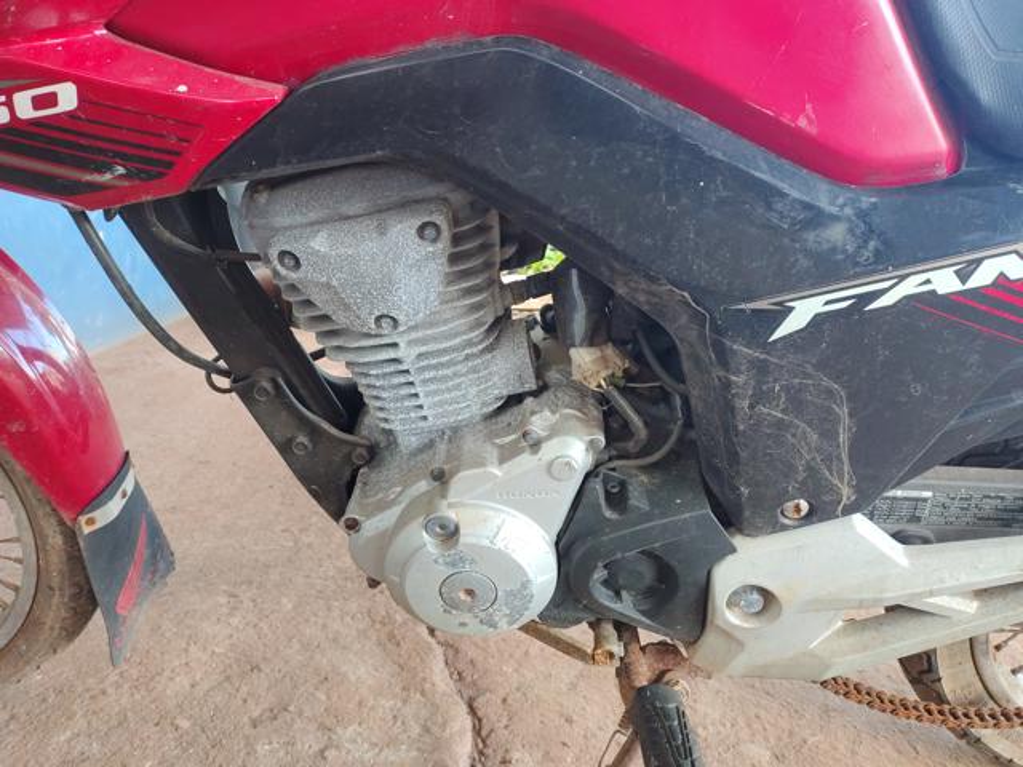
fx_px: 739
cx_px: 512
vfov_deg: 54.9
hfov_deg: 69.4
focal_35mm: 25
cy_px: 384
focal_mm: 4.71
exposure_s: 1/72.2
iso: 447
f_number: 1.7
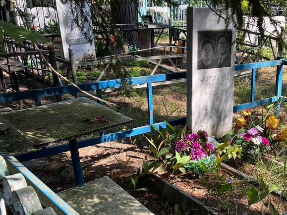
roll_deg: -0.6
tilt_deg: -20.3
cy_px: 128
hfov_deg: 38.8
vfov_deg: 31.4
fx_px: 381
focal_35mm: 46
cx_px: 251
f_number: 1.5
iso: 50
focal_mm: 5.7
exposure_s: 1/434
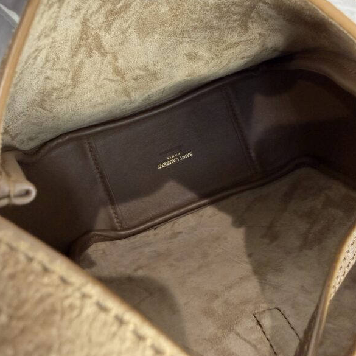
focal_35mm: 29
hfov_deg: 55.6
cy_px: 164
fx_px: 337
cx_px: 175
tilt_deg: -50.5
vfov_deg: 55.6
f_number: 2.2
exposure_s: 1/60
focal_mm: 2.22
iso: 320
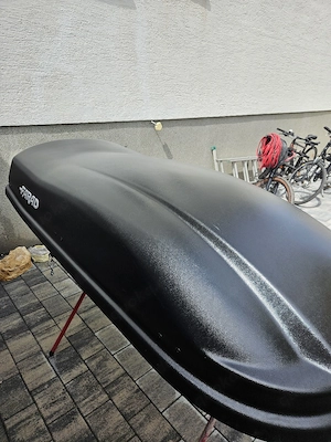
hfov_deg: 58.9
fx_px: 293
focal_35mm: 23
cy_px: 221
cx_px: 166
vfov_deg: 73.9
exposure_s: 1/1667
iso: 32
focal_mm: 5.4
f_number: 1.8
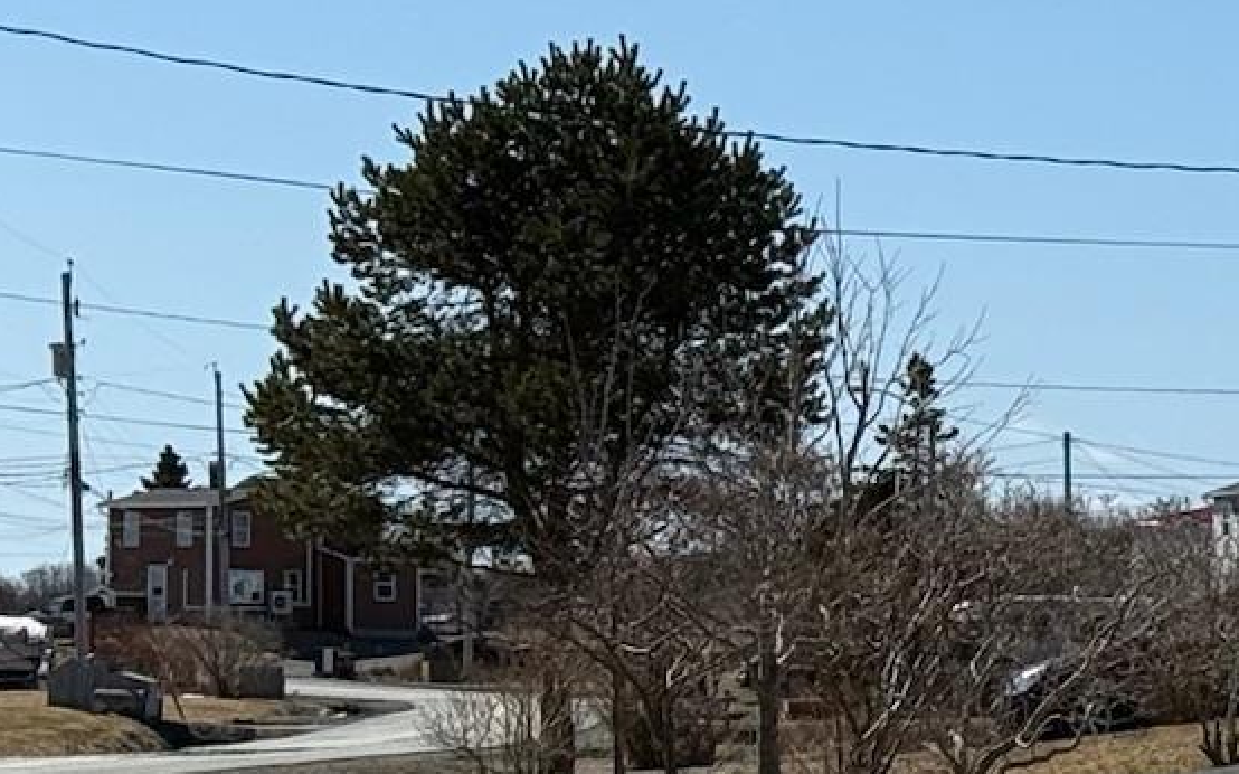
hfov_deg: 10.5
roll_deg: -0.4
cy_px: 711
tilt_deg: -0.5
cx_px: 2207
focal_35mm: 188
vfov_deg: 7.0
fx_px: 6347
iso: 64
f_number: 1.78
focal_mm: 6.76
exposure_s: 1/8772
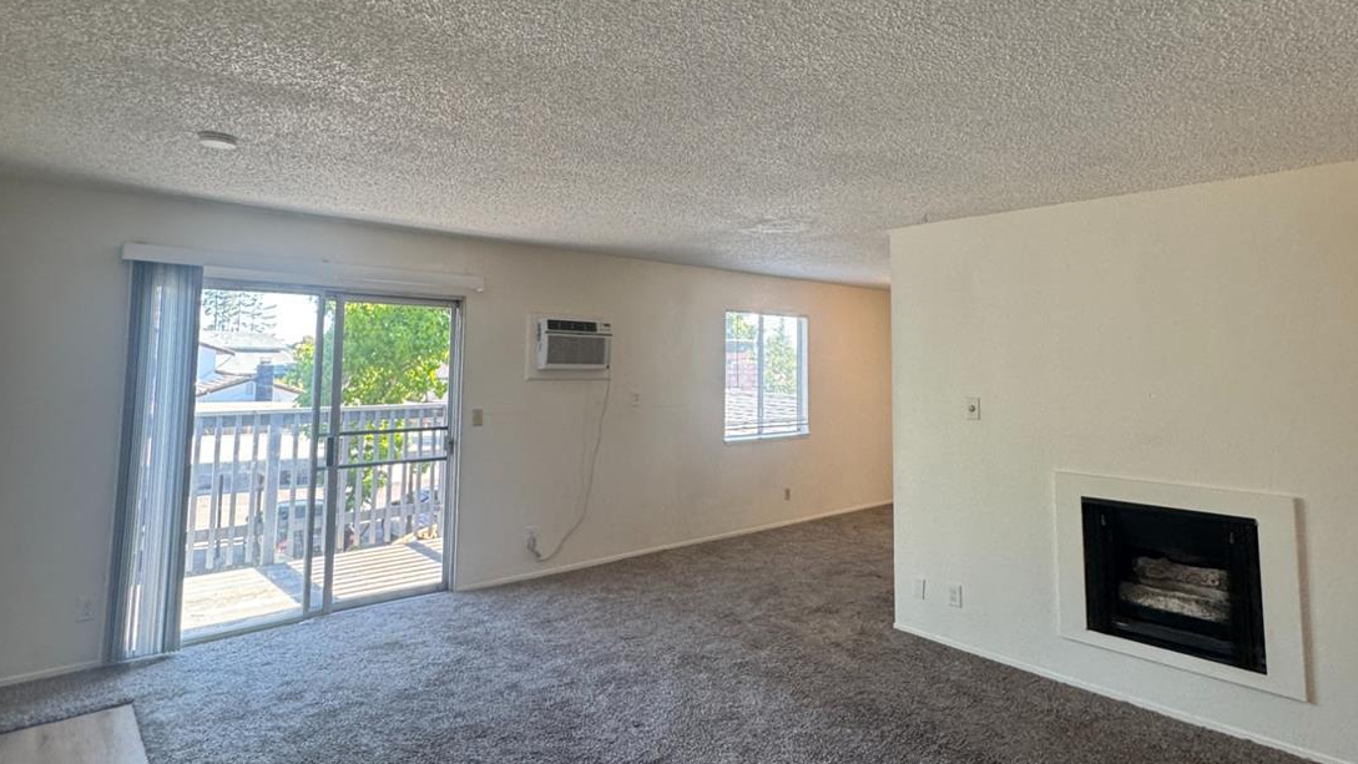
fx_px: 756
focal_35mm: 21
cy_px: 302
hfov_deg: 83.8
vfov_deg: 53.2
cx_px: 685
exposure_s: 1/120
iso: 200
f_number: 2.2
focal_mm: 2.22
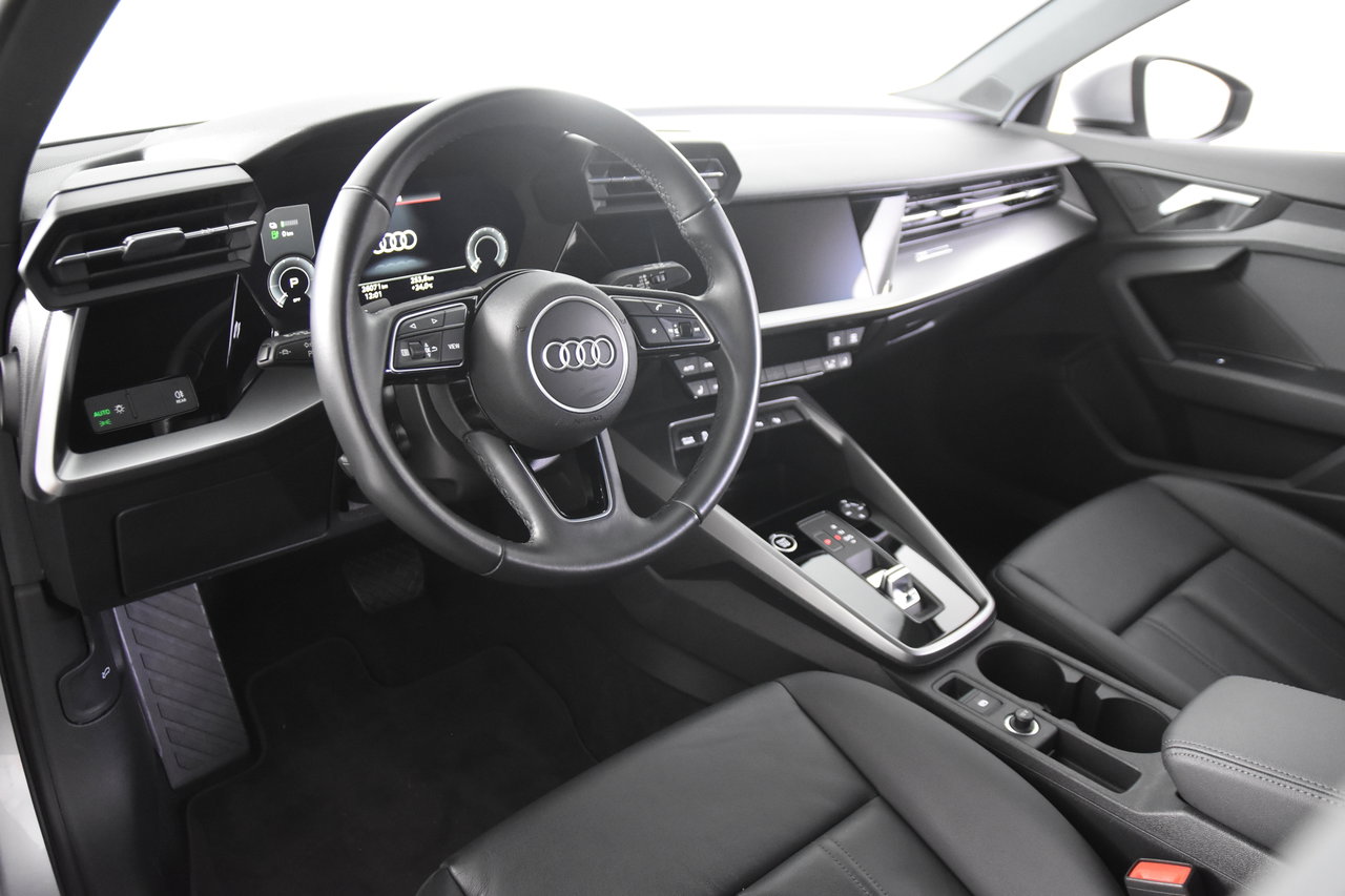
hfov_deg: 70.4
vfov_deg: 50.4
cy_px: 448
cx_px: 672
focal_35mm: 26
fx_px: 953
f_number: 2.8
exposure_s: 1/25
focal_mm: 17
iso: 2800
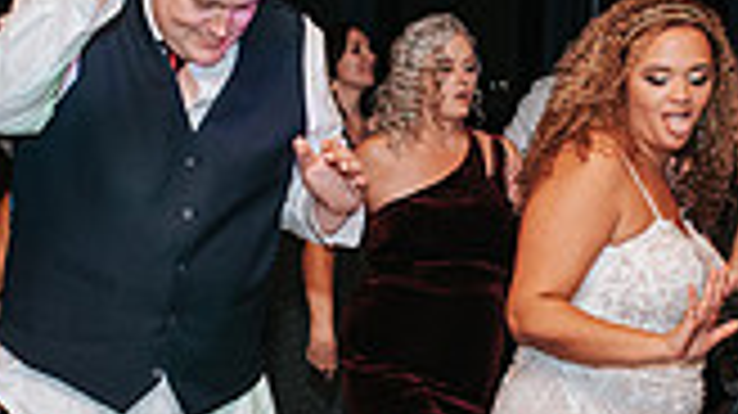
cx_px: 351
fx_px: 2699
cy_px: 349
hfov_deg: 15.6
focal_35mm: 138
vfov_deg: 8.7
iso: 1000
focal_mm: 35
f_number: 3.5
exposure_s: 1/200
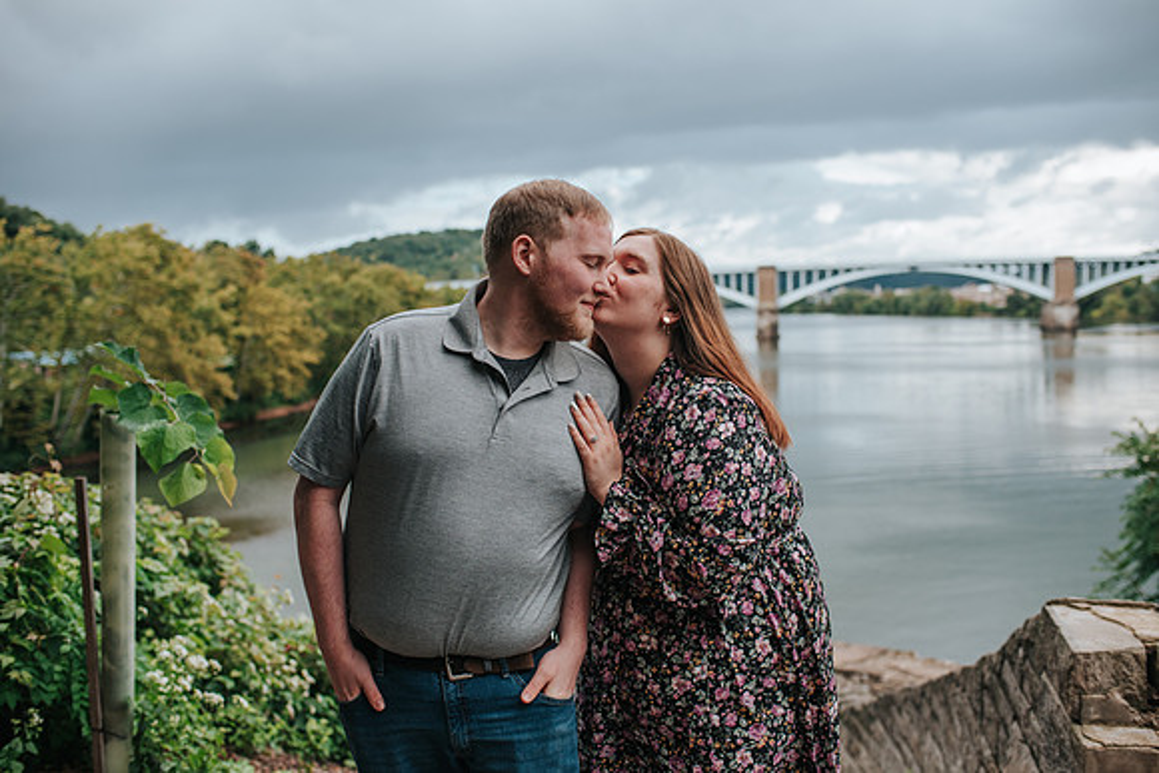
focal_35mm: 35
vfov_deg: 37.9
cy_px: 386
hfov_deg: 54.4
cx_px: 580
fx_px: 1127
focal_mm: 35
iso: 400
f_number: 3.2
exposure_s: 1/400
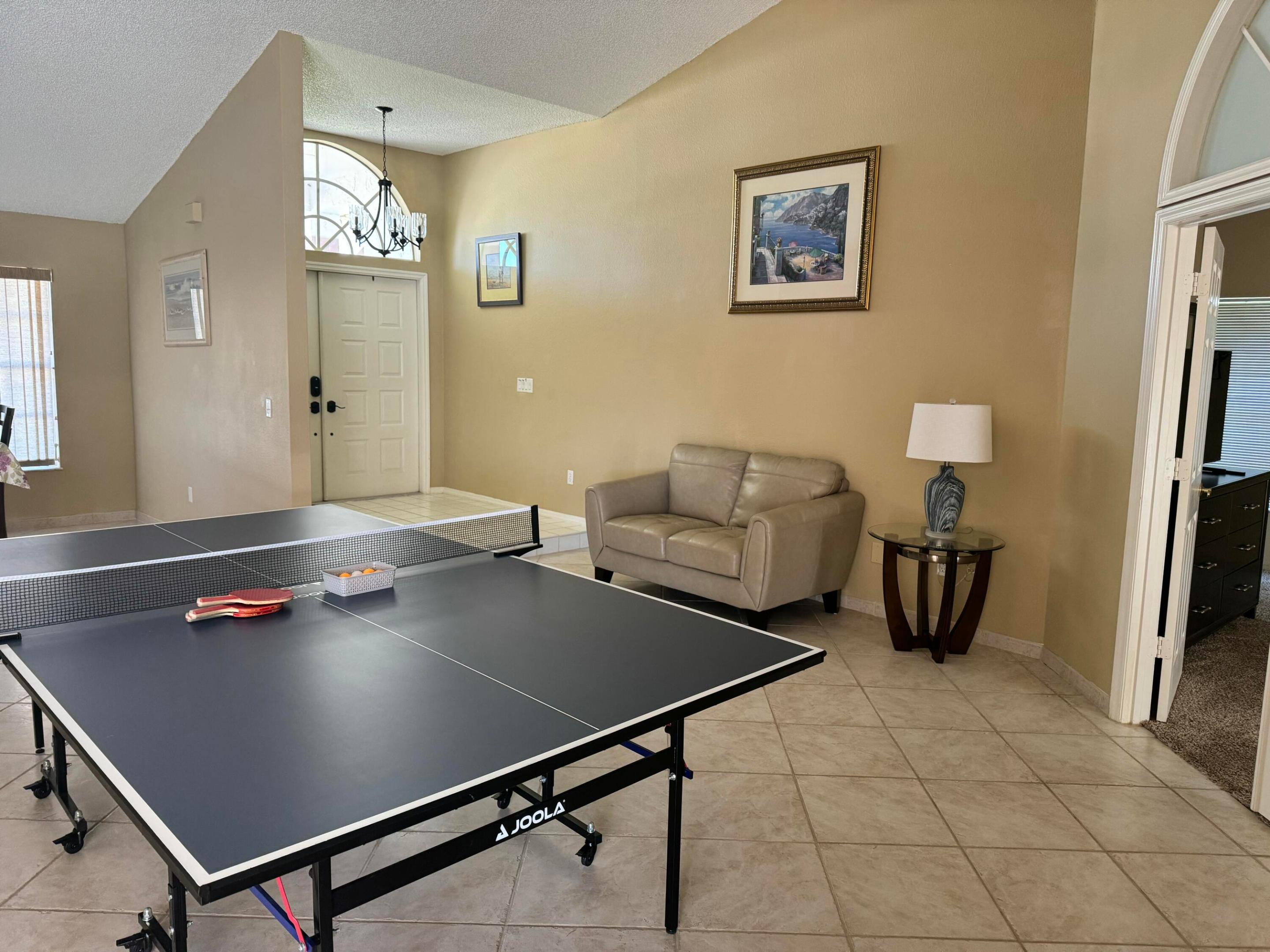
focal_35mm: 24
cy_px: 476
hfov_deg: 71.6
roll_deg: -1.1
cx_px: 635
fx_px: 881
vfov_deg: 56.8
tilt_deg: -7.5
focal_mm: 6.76
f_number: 1.78
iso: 320
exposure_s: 1/60
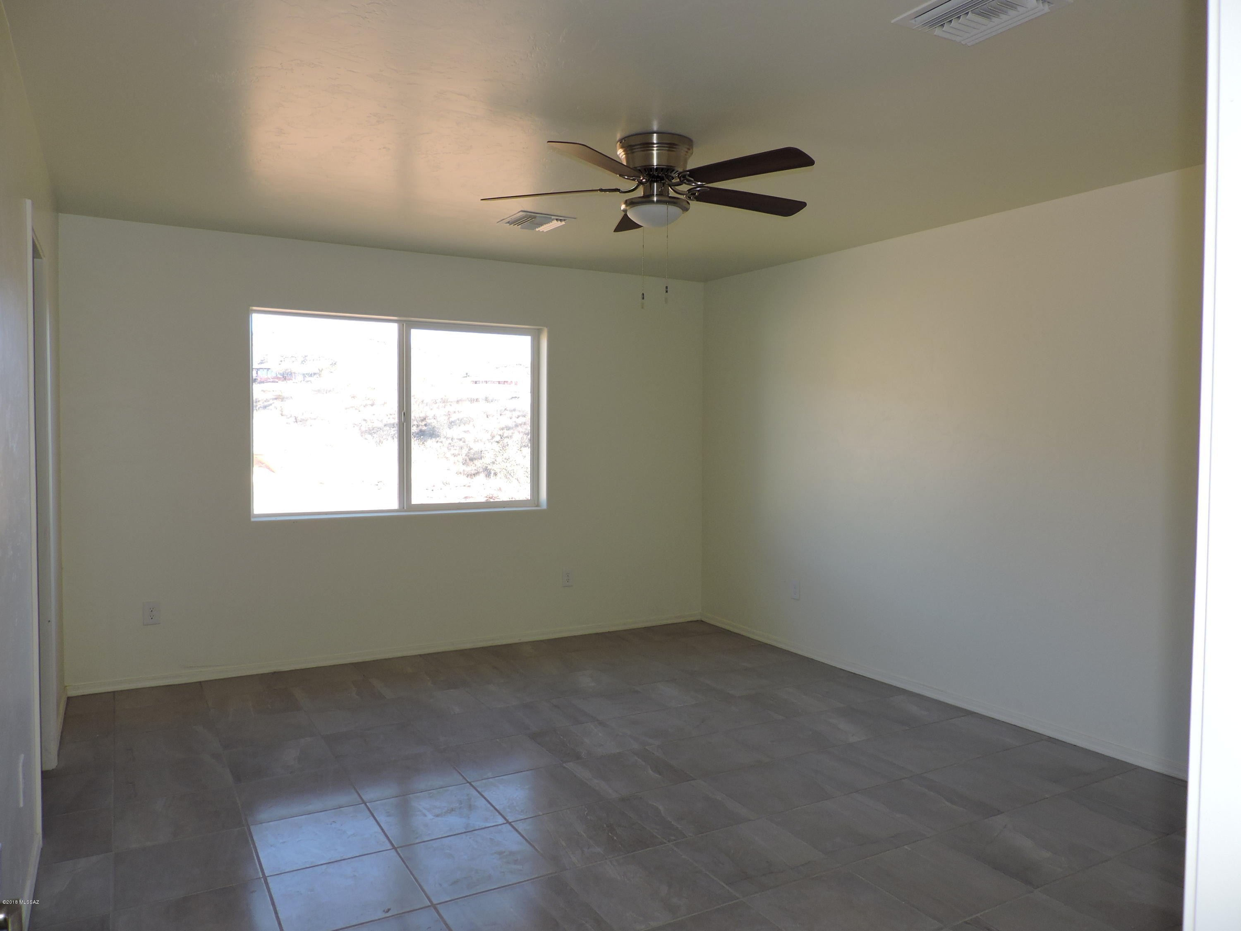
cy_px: 466
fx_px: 860
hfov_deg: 71.6
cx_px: 620
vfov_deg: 56.8
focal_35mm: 24
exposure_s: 1/60
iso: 100
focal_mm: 4.3
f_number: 3
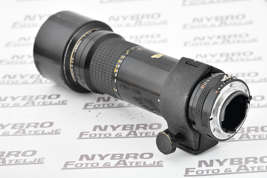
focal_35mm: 120
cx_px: 134
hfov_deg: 17.1
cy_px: 89
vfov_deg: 11.4
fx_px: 890
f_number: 10
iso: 2500
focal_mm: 120
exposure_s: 1/200
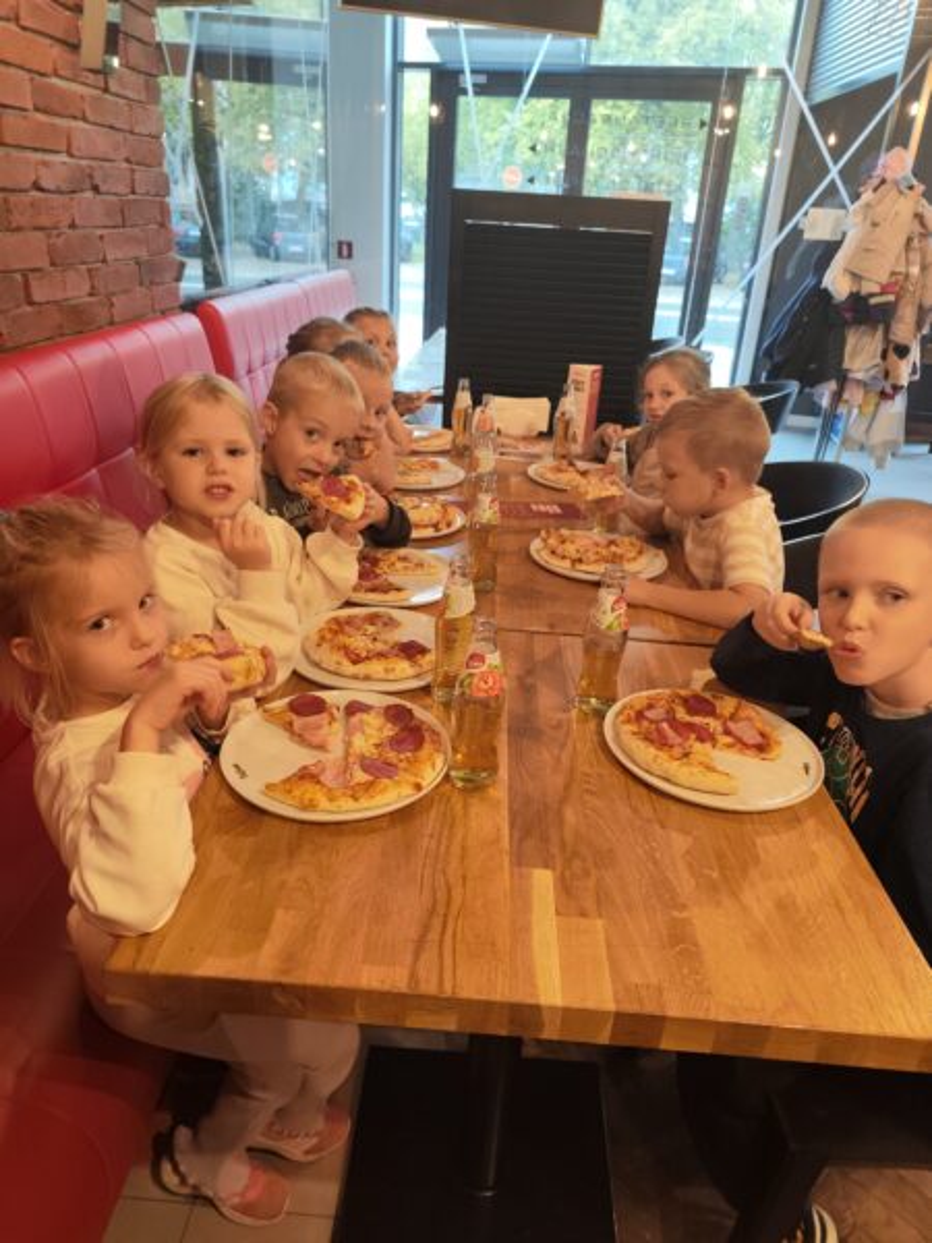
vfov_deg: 73.9
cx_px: 466
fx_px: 826
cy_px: 622
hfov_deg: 58.9
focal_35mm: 23
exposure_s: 1/33.3
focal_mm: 6.19
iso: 500
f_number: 1.65
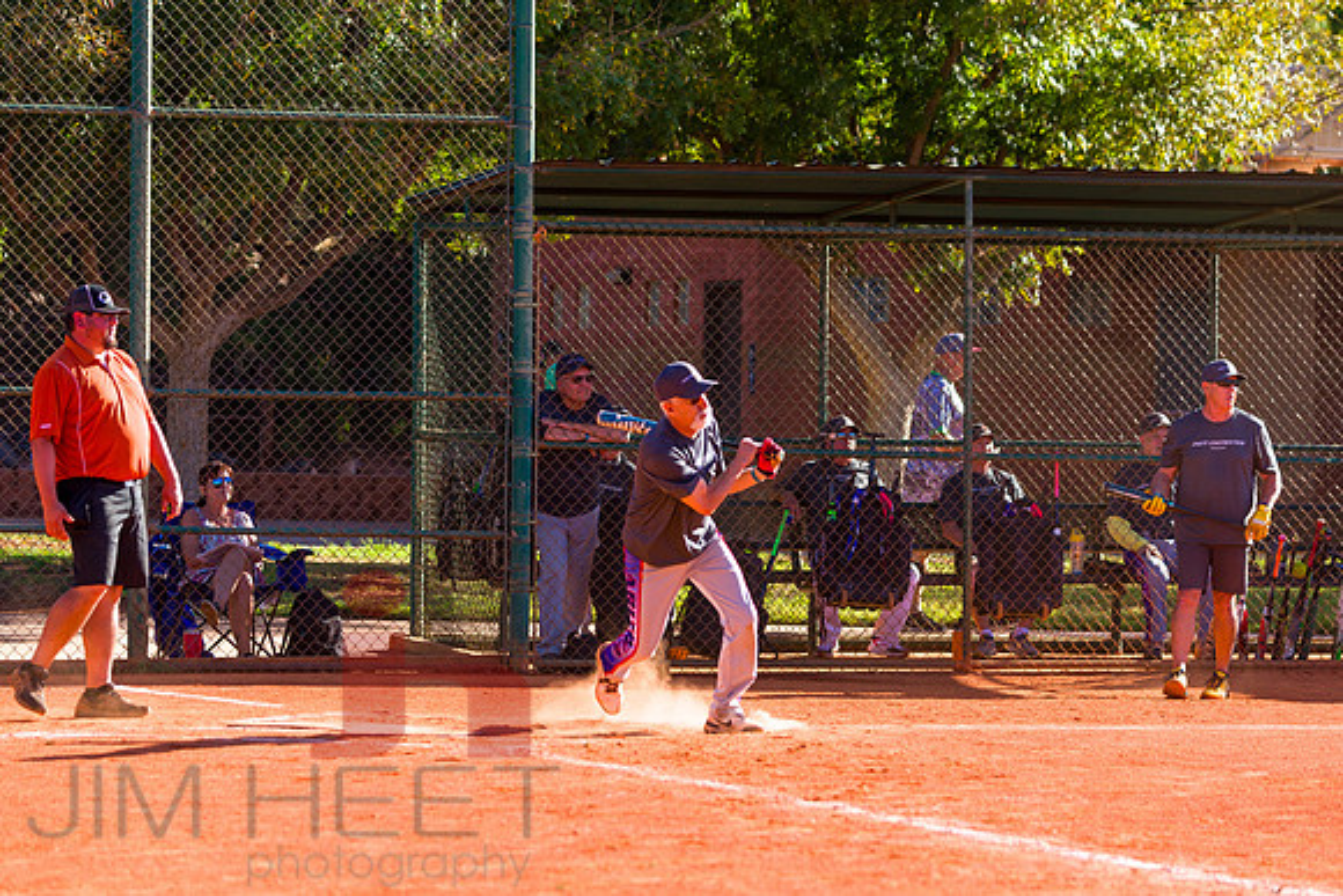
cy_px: 448
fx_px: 6792
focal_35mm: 182
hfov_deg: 11.3
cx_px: 672
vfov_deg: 7.5
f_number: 5
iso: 400
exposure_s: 1/1250
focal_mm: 175
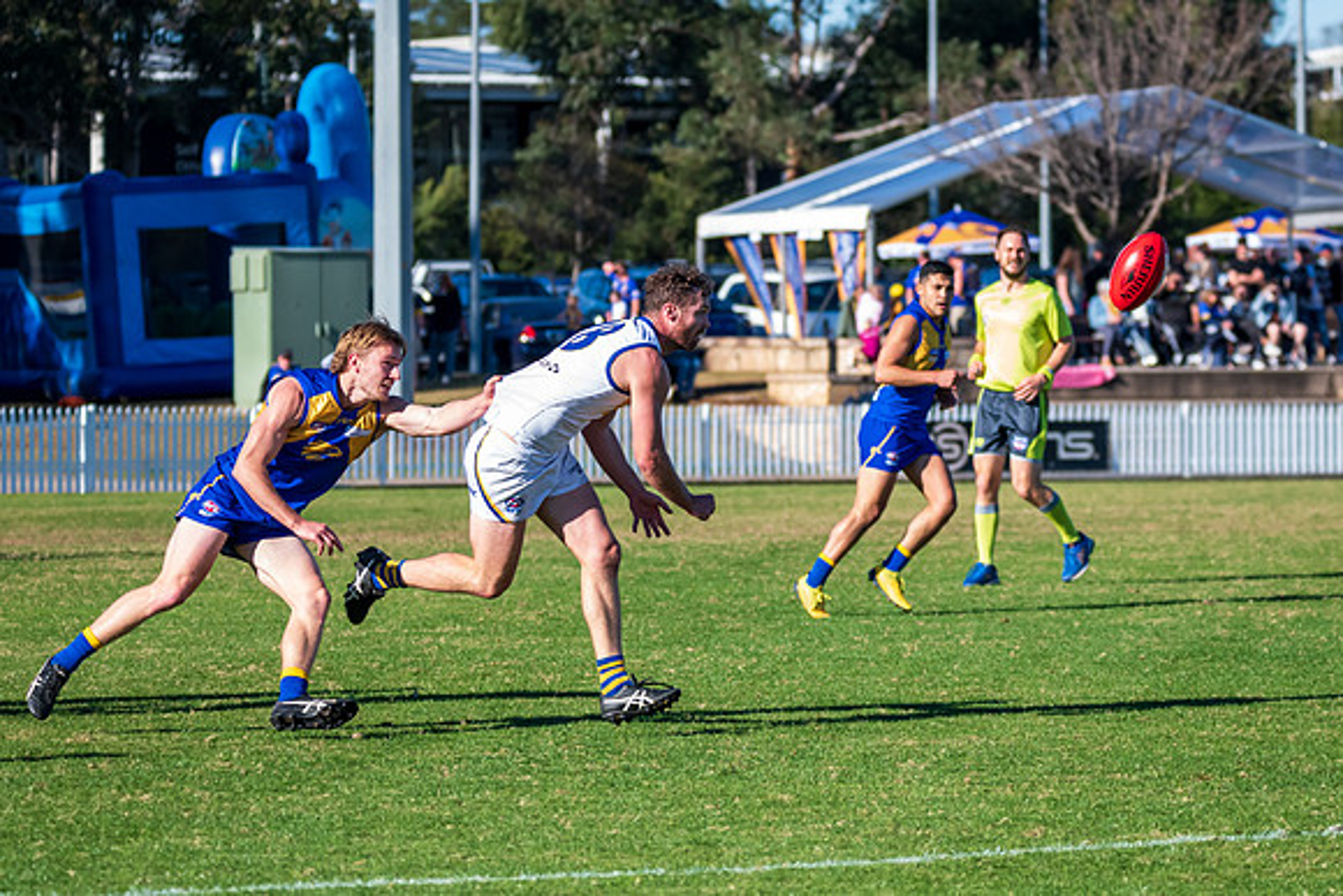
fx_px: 9061
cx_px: 766
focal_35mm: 243
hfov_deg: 8.5
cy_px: 503
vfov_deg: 5.7
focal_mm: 180
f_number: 6.3
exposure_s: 1/2000
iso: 800
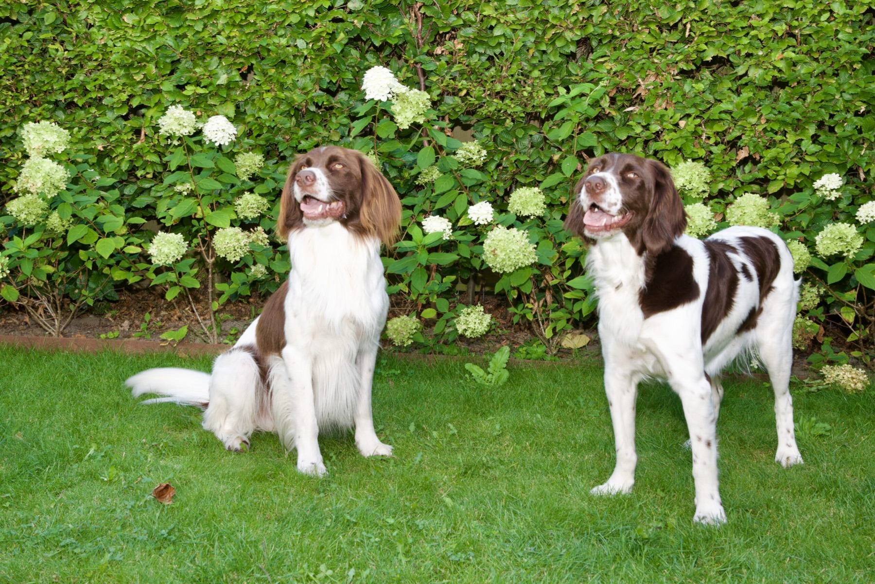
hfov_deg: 41.1
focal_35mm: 48
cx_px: 438
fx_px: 1167
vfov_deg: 28.1
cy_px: 292
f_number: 7.1
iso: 200
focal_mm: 32
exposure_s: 1/80
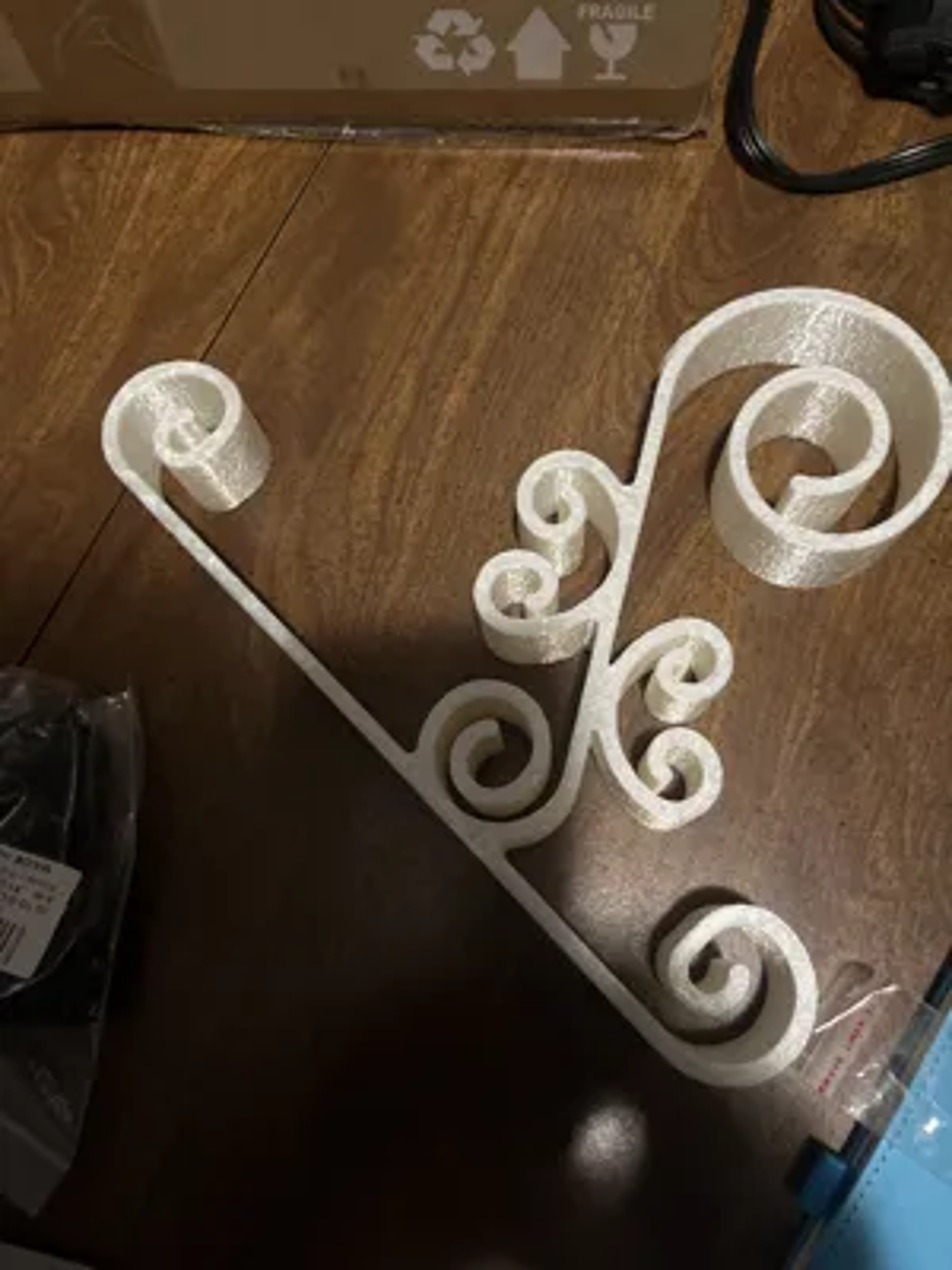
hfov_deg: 53.1
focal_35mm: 26
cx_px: 476
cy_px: 635
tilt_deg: -74.2
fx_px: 953
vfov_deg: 67.3
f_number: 1.6
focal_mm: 5.1
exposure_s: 1/35
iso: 640
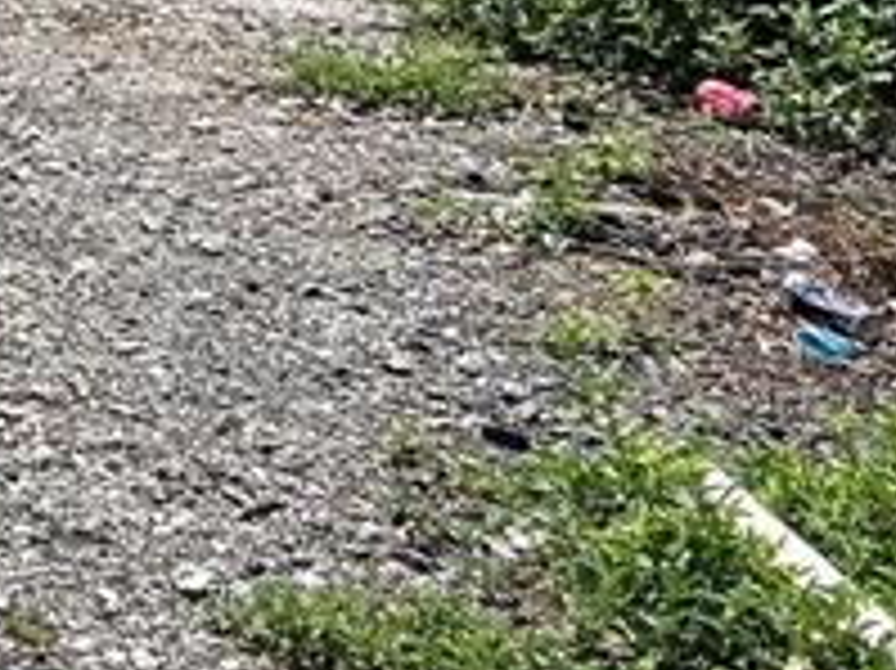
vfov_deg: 10.3
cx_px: -1148
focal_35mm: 134
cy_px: -594
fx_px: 3466
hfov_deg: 12.2
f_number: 1.5
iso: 50
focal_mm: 5.7
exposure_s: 1/2994
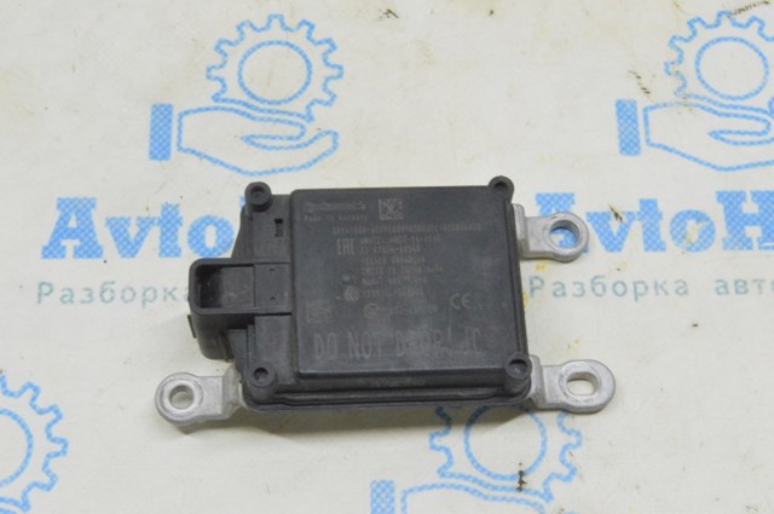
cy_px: 257
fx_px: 1353
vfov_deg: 21.5
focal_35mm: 63
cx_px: 387
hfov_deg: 31.9
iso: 6400
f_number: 20
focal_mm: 42
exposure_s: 1/20
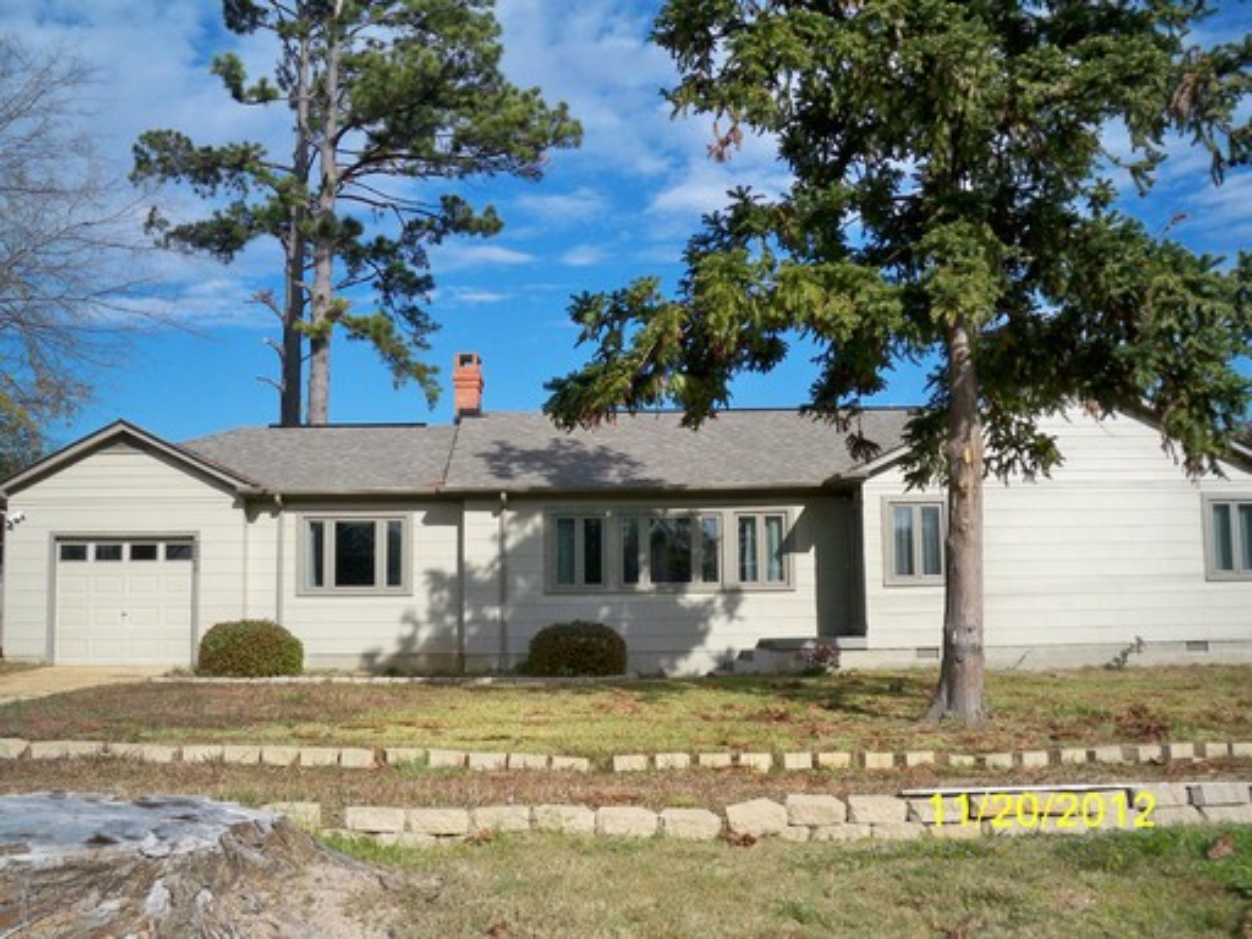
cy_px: 470
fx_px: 1266
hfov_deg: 52.6
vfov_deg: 40.7
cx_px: 626
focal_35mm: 35
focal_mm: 6.3
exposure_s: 1/1000
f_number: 4.7
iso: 80
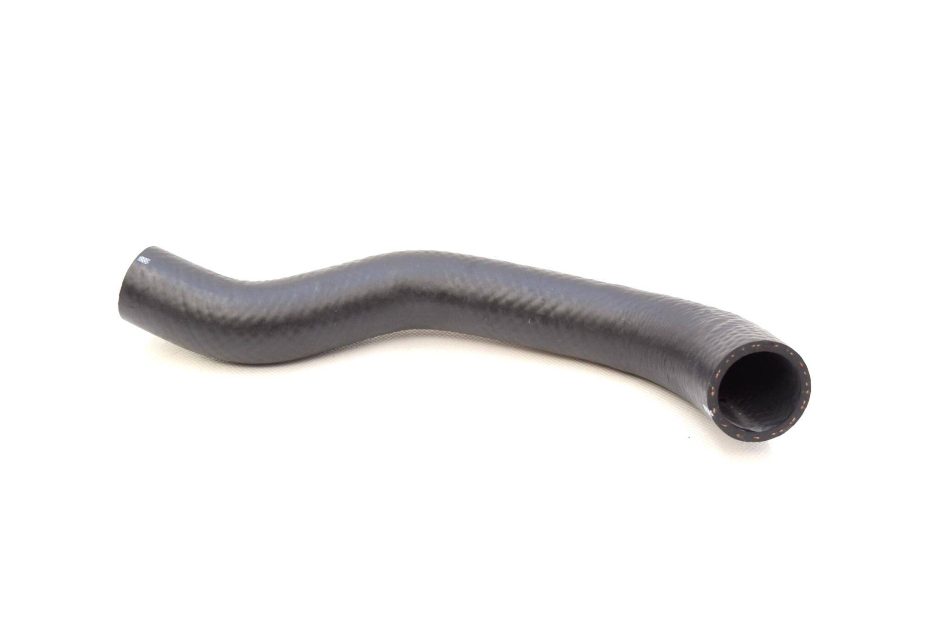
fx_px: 1096
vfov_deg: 31.9
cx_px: 470
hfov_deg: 46.4
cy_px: 314
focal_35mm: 42
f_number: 5.6
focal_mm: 28
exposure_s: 1/125
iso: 400
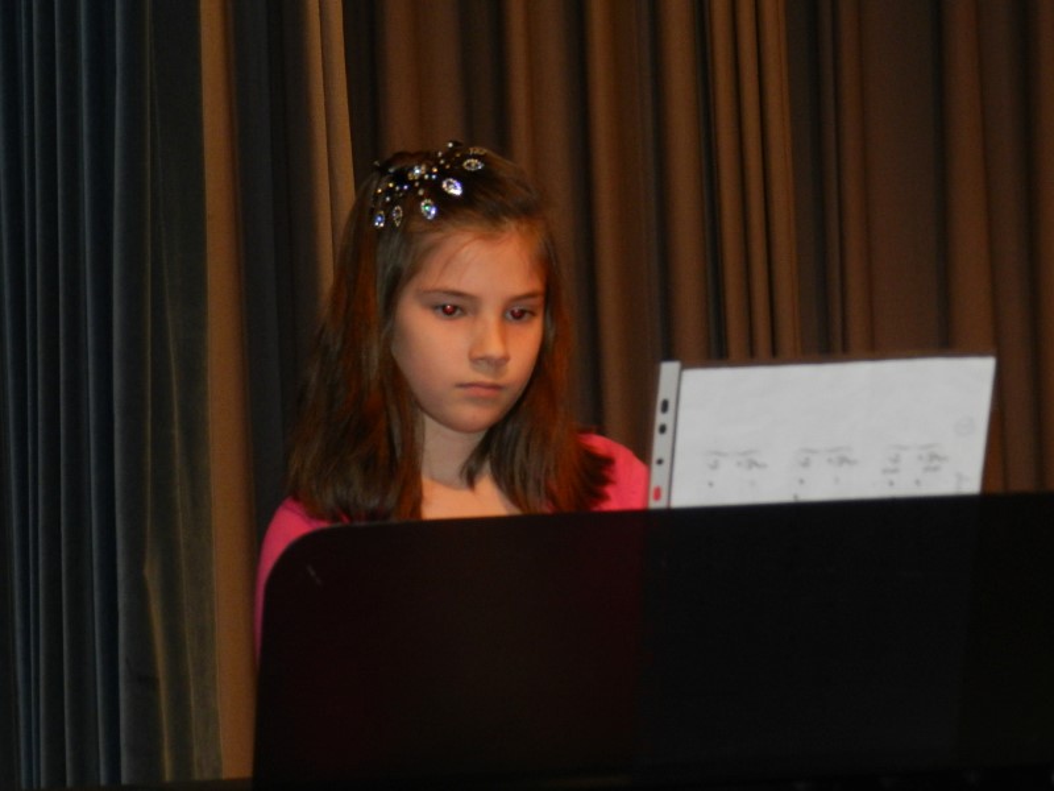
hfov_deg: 10.4
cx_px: 527
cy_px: 396
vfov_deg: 7.8
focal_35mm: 191
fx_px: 5816
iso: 560
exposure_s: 1/40
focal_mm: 34
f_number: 5.5
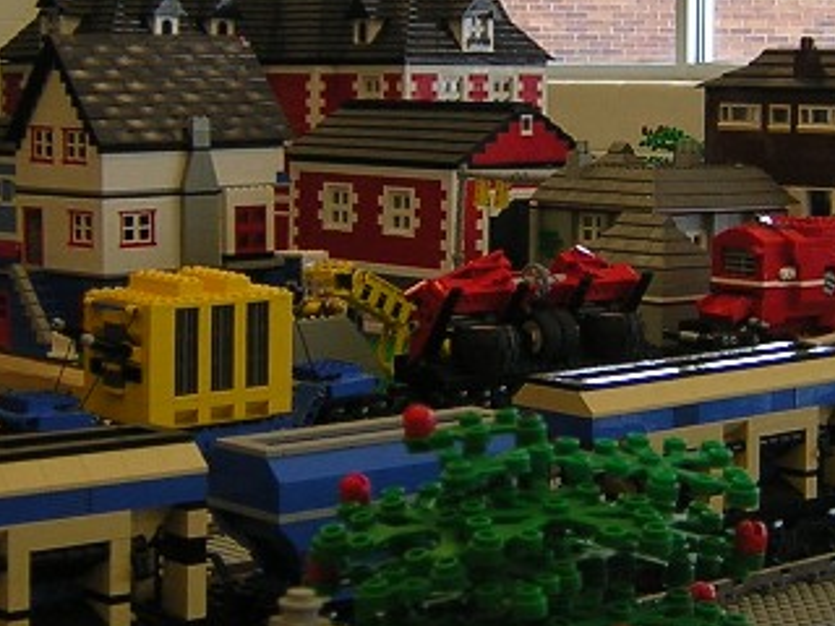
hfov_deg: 21.7
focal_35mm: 90
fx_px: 2171
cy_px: 81
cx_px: 579
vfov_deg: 16.2
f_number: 2.6
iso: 100
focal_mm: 4.7
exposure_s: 1/55.3
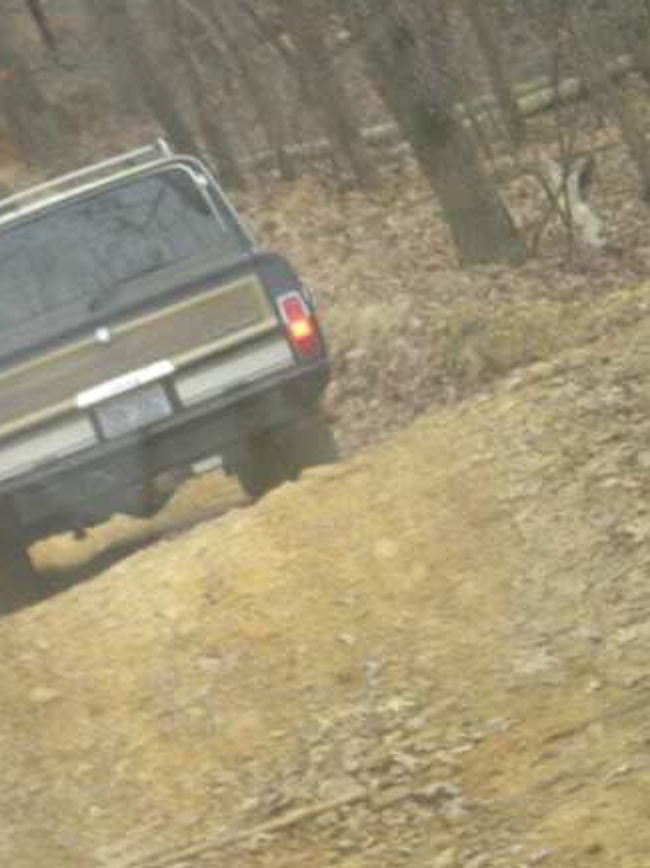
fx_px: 3884
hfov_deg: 9.6
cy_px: 464
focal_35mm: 155
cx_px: 174
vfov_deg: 12.7
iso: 200
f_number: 5.7
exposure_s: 1/120
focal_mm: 17.3
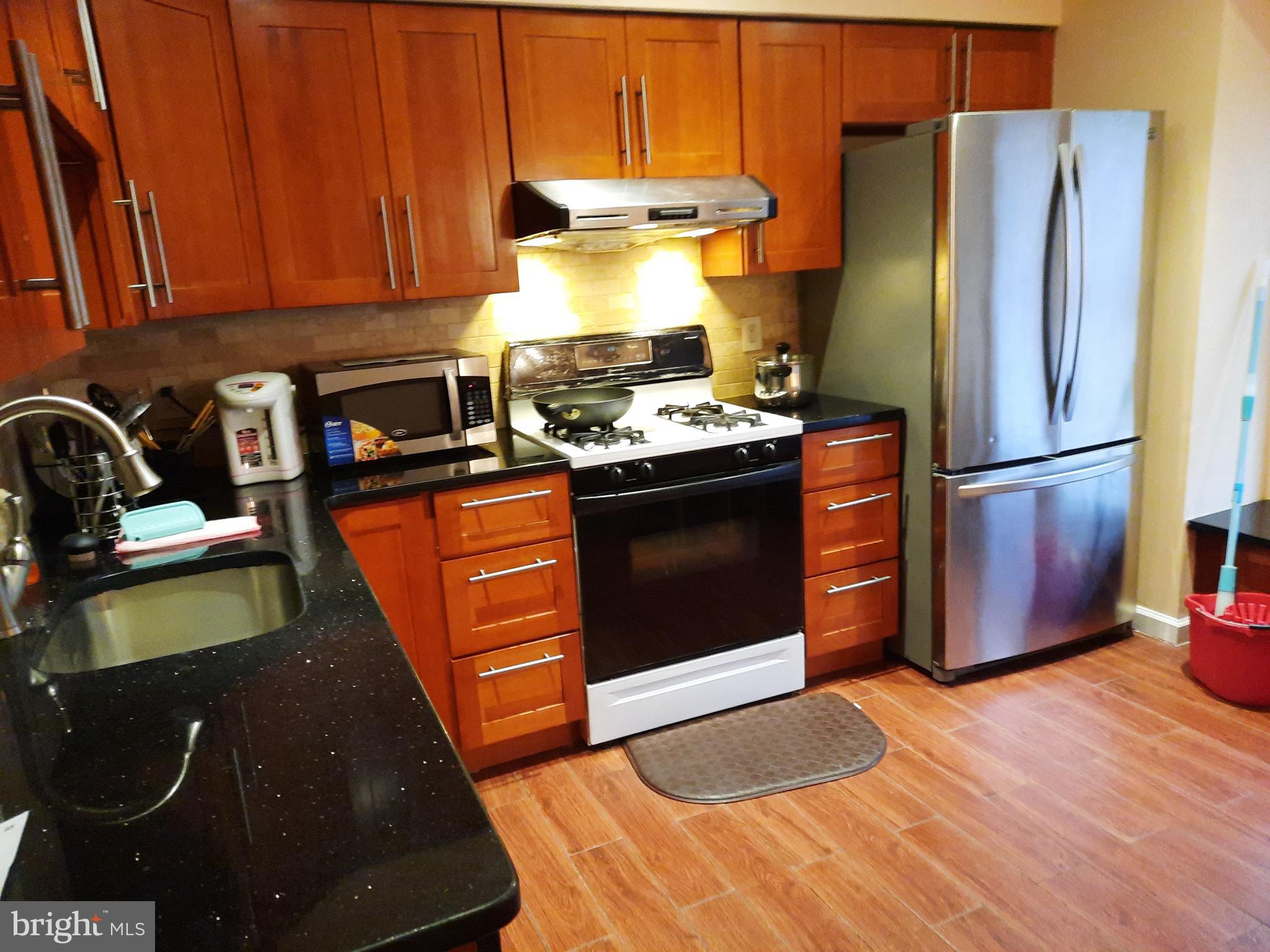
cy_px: 476
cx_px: 635
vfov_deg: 54.9
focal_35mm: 25
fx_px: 917
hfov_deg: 69.4
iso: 400
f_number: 2
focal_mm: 4.6
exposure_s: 1/24
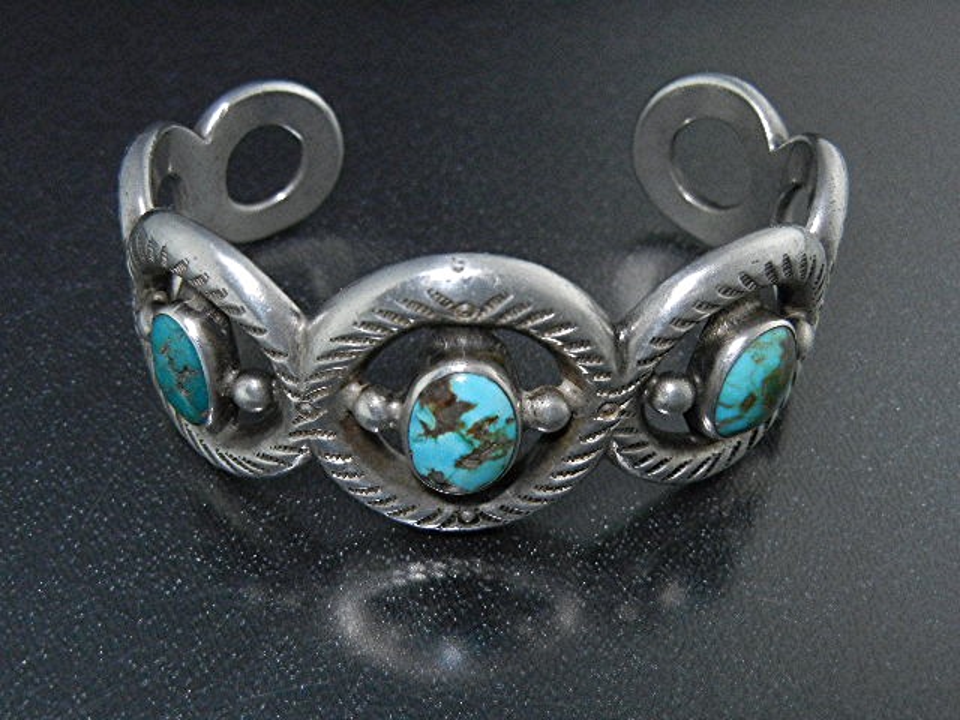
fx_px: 1248
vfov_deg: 32.2
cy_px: 360
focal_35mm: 45
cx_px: 480
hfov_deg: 42.1
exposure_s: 1/30
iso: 800
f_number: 7.6
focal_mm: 8.1
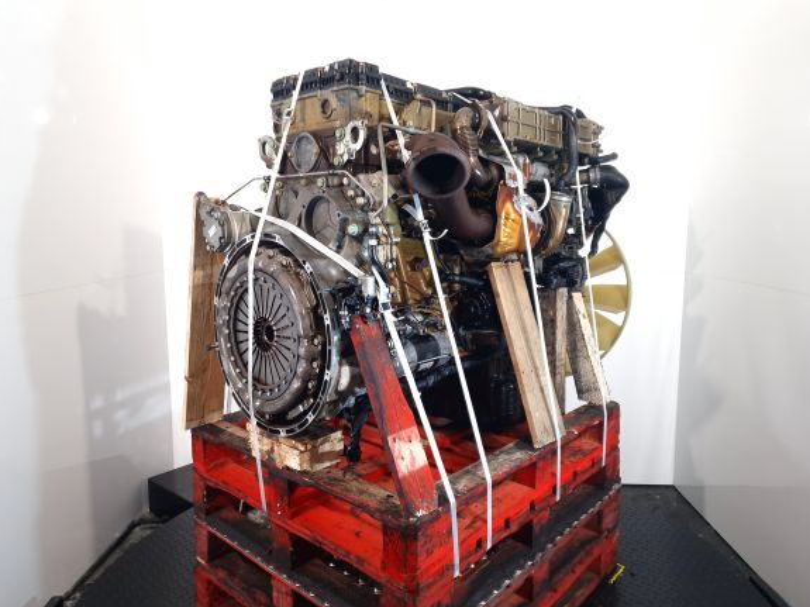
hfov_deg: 71.6
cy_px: 294
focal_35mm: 24
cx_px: 417
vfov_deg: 56.8
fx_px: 561
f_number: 1.8
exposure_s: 1/50
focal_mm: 6.4
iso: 80
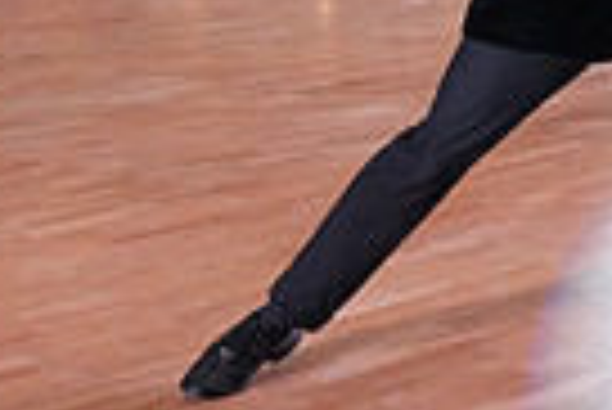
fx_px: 2178
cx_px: 734
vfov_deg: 10.4
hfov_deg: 15.4
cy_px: -191
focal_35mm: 128
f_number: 5.6
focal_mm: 30
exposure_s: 1/320
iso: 5000
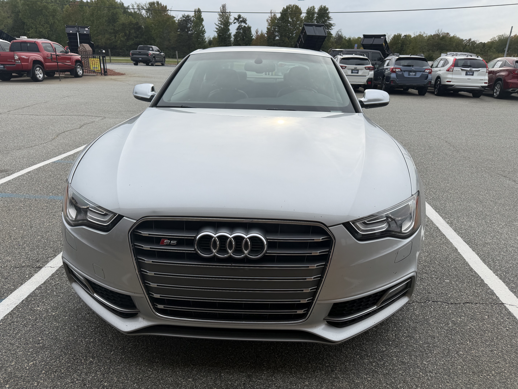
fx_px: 359
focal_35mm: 24
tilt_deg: -21.1
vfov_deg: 56.8
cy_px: 194
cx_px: 259
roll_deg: -1.3
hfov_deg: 71.6
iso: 80
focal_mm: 6.76
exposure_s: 1/2232
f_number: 1.78
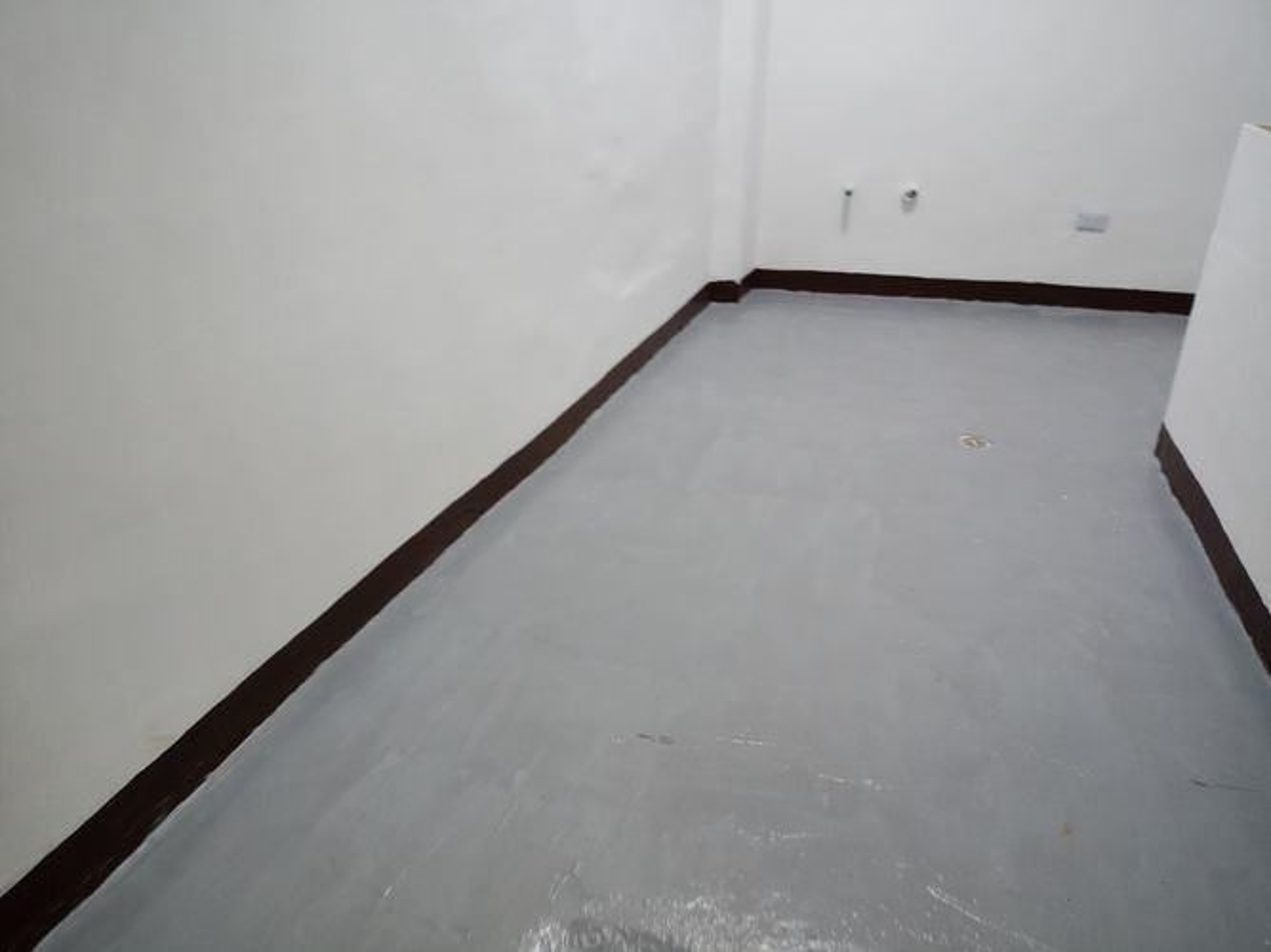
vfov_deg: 49.7
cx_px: 636
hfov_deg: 63.5
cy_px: 476
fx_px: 1028
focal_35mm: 28
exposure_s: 1/30
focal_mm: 4.71
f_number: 1.8
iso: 100
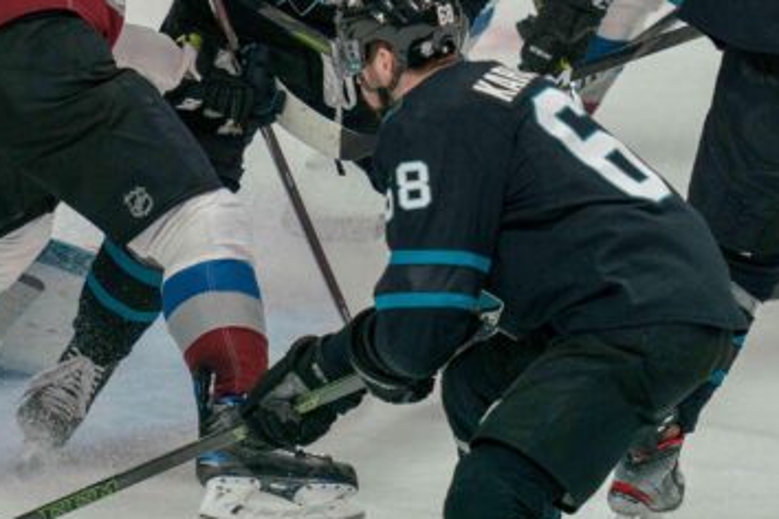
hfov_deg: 1.8
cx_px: 59
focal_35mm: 1156
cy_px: -181
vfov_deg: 1.2
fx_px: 25013
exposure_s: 1/2000
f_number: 2.8
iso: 1000
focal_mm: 400
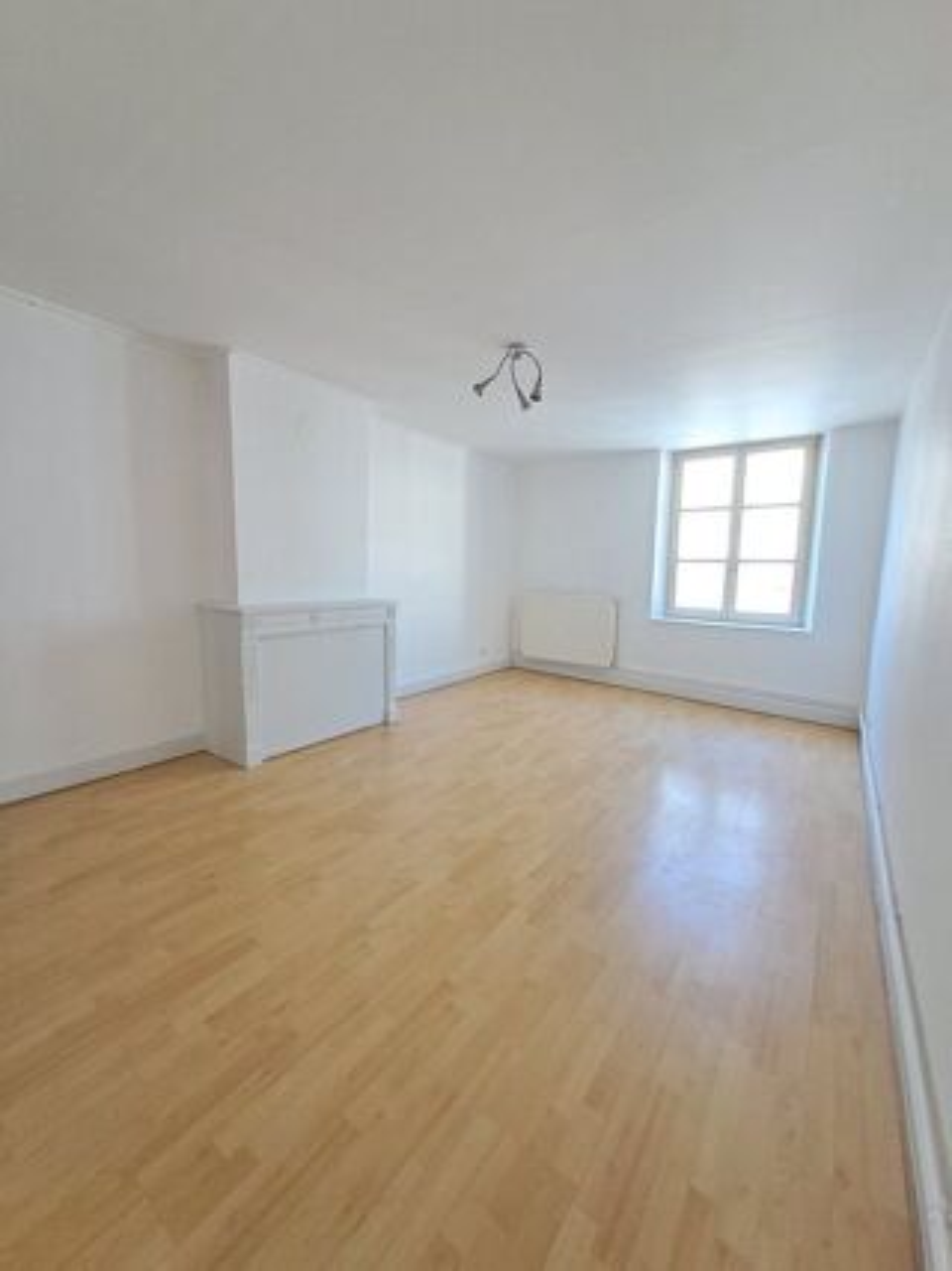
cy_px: 636
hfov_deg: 89.9
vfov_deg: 106.2
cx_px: 476
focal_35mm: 13
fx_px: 477
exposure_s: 1/50
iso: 80
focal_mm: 1.42
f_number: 2.2
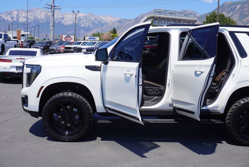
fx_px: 332
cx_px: 124
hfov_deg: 41.1
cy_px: 84
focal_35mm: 48
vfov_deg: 28.1
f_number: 11
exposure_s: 1/160
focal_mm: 32
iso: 100
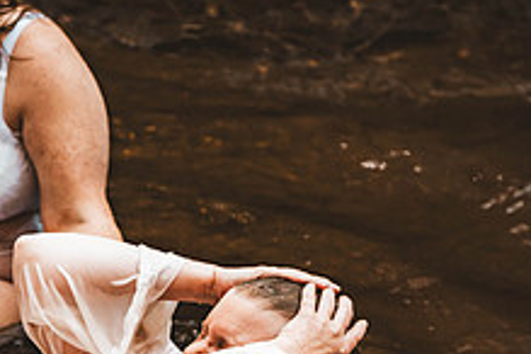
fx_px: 2729
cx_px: 63
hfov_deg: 11.1
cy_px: 440
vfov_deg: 7.4
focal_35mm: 185
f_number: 2.8
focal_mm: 70
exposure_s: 1/400
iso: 1000
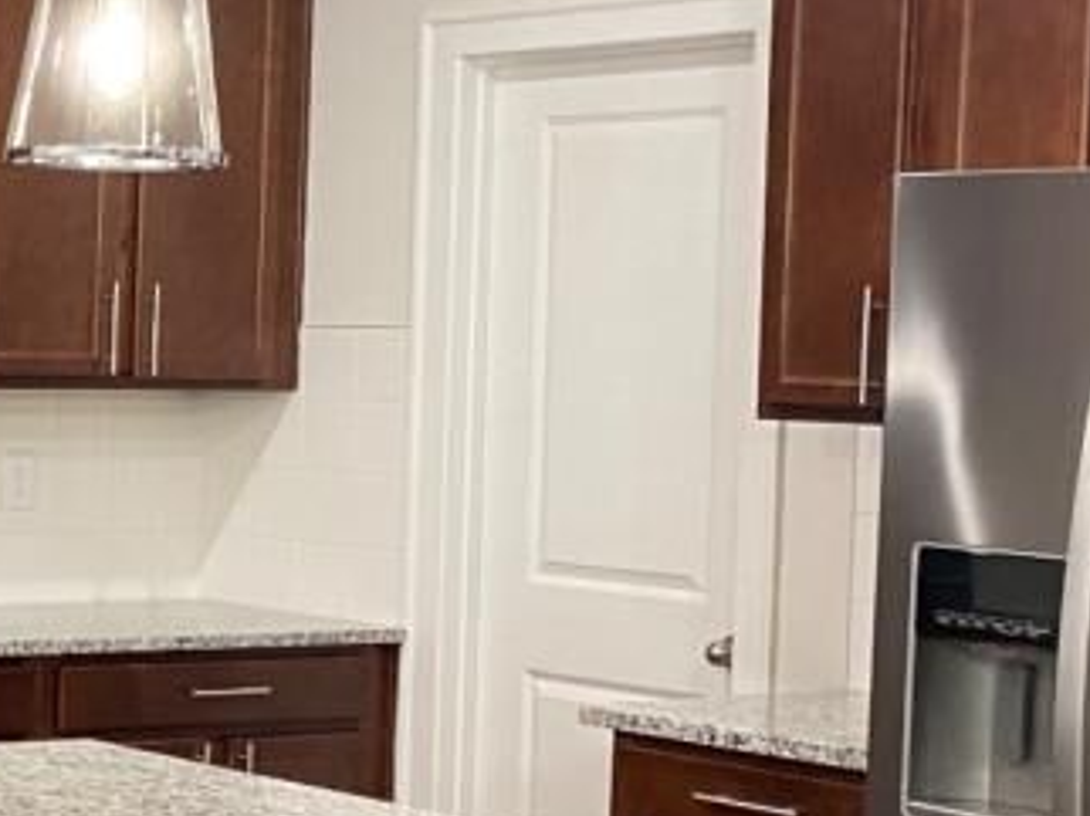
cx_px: -670
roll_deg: -0.4
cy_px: 464
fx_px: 3052
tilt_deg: -3.0
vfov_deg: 15.2
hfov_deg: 17.6
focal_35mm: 97
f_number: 1.8
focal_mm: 4.25
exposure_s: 1/60
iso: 250
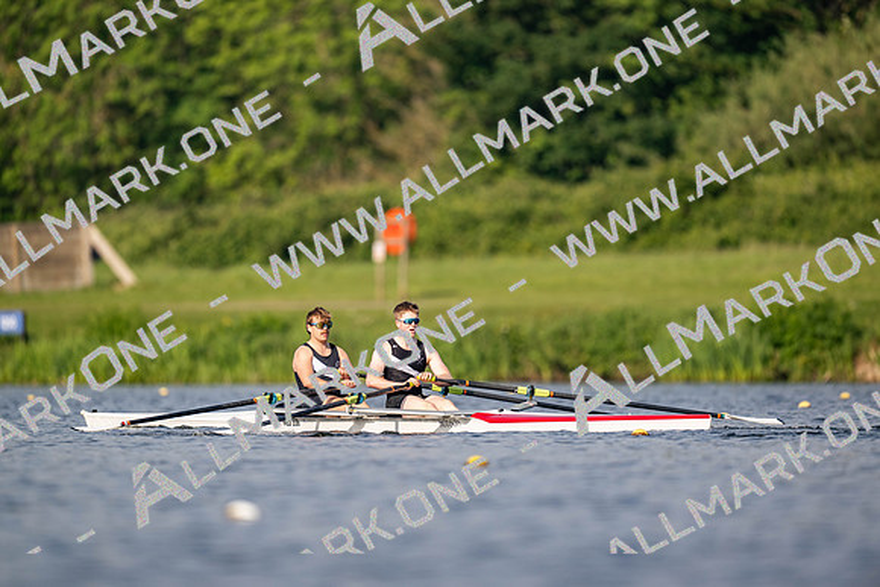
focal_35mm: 600
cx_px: 440
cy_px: 294
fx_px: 14669
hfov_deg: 3.4
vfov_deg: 2.3
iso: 250
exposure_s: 1/2500
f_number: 4
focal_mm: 600
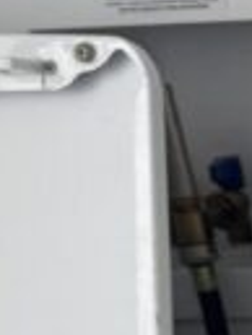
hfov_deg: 6.9
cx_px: 818
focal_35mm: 190
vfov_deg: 9.1
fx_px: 1841
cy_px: 880
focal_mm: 6.76
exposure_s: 1/121
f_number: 1.78
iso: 125
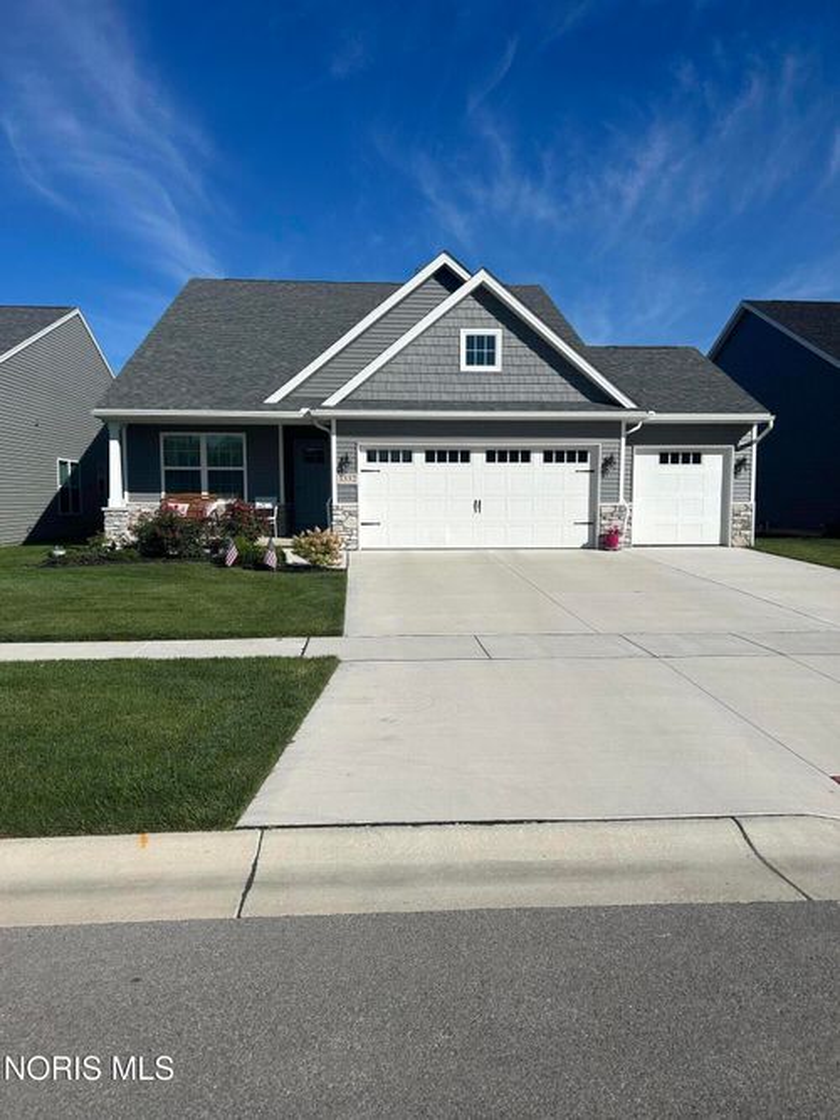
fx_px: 841
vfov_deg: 67.3
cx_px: 420
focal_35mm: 26
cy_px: 560
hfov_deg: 53.0
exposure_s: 1/8696
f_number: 1.5
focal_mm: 5.7
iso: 50
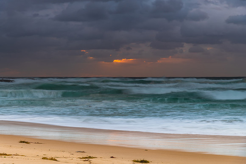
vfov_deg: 17.2
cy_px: 82
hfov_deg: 25.5
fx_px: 544
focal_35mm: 80
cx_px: 123
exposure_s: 1
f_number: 8
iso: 100
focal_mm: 78
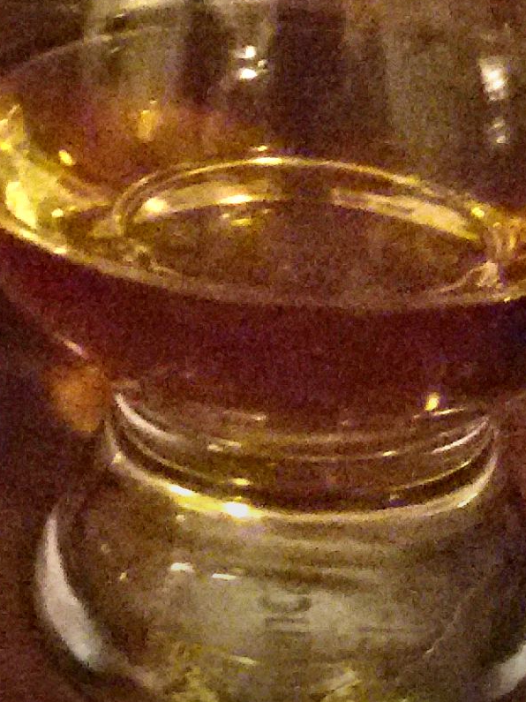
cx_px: -79
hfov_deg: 11.9
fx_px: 2472
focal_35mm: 122
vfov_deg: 14.5
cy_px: -509
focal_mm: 2.93
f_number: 2.4
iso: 2000
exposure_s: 1/30
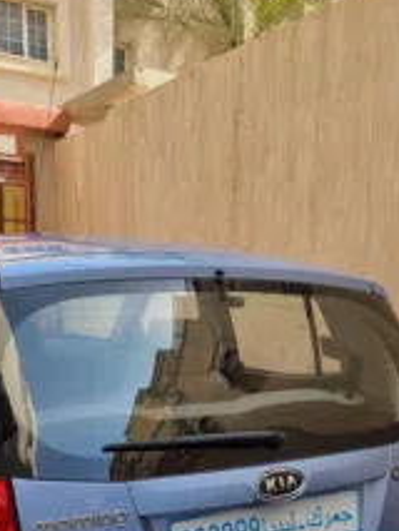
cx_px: 219
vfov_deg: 40.4
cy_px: 421
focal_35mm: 45
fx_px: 691
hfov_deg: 32.2
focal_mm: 6.7
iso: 50
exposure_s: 1/278
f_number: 1.8
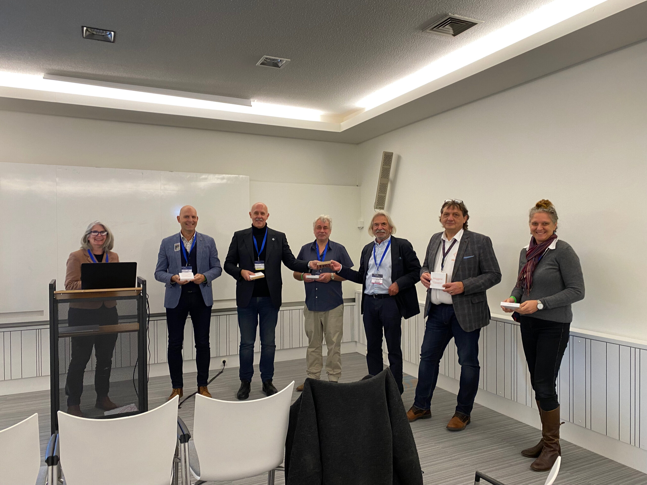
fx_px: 486
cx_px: 324
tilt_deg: -1.1
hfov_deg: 67.3
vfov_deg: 53.1
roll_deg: -0.3
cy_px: 242
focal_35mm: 26
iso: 80
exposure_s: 1/50
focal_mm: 4.25
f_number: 1.8
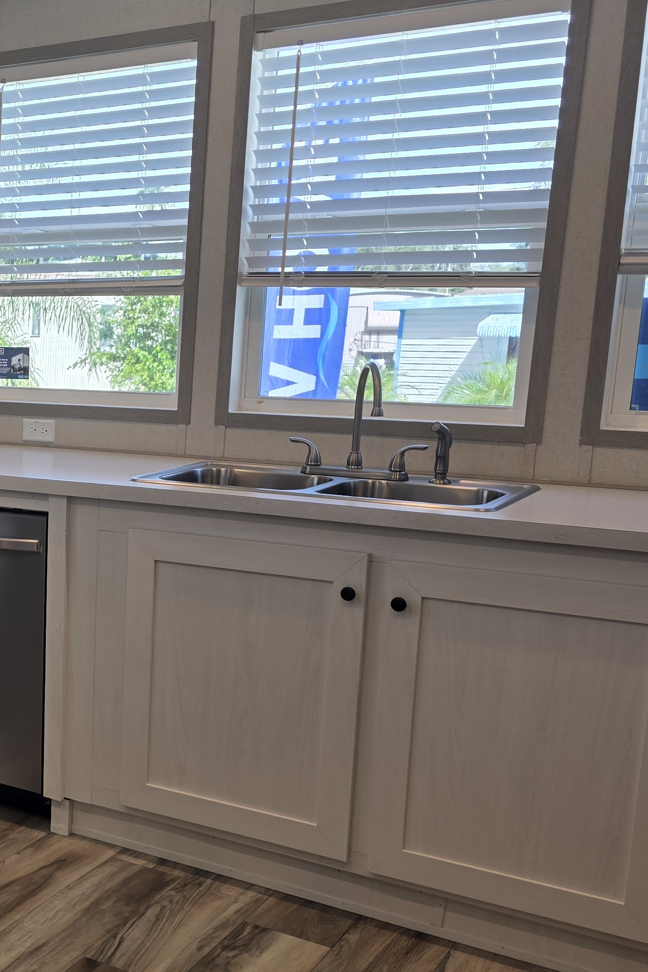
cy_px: 573
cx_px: -152
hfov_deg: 25.4
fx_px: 1269
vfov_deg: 41.8
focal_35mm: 47
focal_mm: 6.3
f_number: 1.7
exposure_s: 1/120
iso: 16
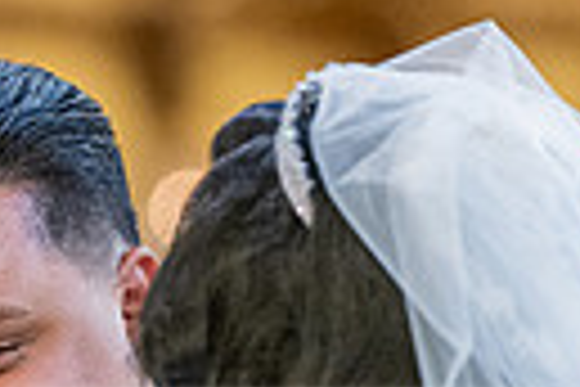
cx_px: 153
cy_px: 493
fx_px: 14483
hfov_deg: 2.3
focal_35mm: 899
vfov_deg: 1.5
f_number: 2.8
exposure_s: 1/100
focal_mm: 200
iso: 2000
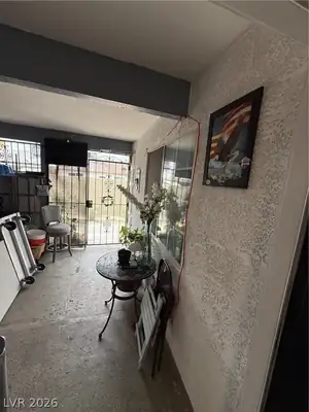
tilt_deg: -8.1
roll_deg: -4.8
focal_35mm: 14
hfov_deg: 85.7
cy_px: 206
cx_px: 154
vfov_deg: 102.1
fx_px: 167
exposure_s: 1/99
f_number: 2.2
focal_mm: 2.22
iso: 80
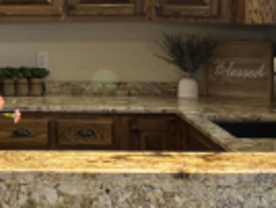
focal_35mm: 129
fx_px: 1030
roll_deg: +0.1
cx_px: -104
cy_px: 10
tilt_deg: -1.3
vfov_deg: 11.4
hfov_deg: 14.5
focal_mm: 5.96
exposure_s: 1/60
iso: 200
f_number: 1.6
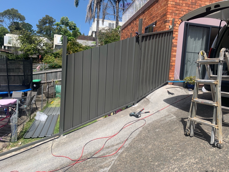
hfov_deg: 67.3
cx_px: 114
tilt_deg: -2.2
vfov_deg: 53.1
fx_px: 172
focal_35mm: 26
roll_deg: -4.5
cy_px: 86
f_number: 1.8
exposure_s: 1/1953
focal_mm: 4.25
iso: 25
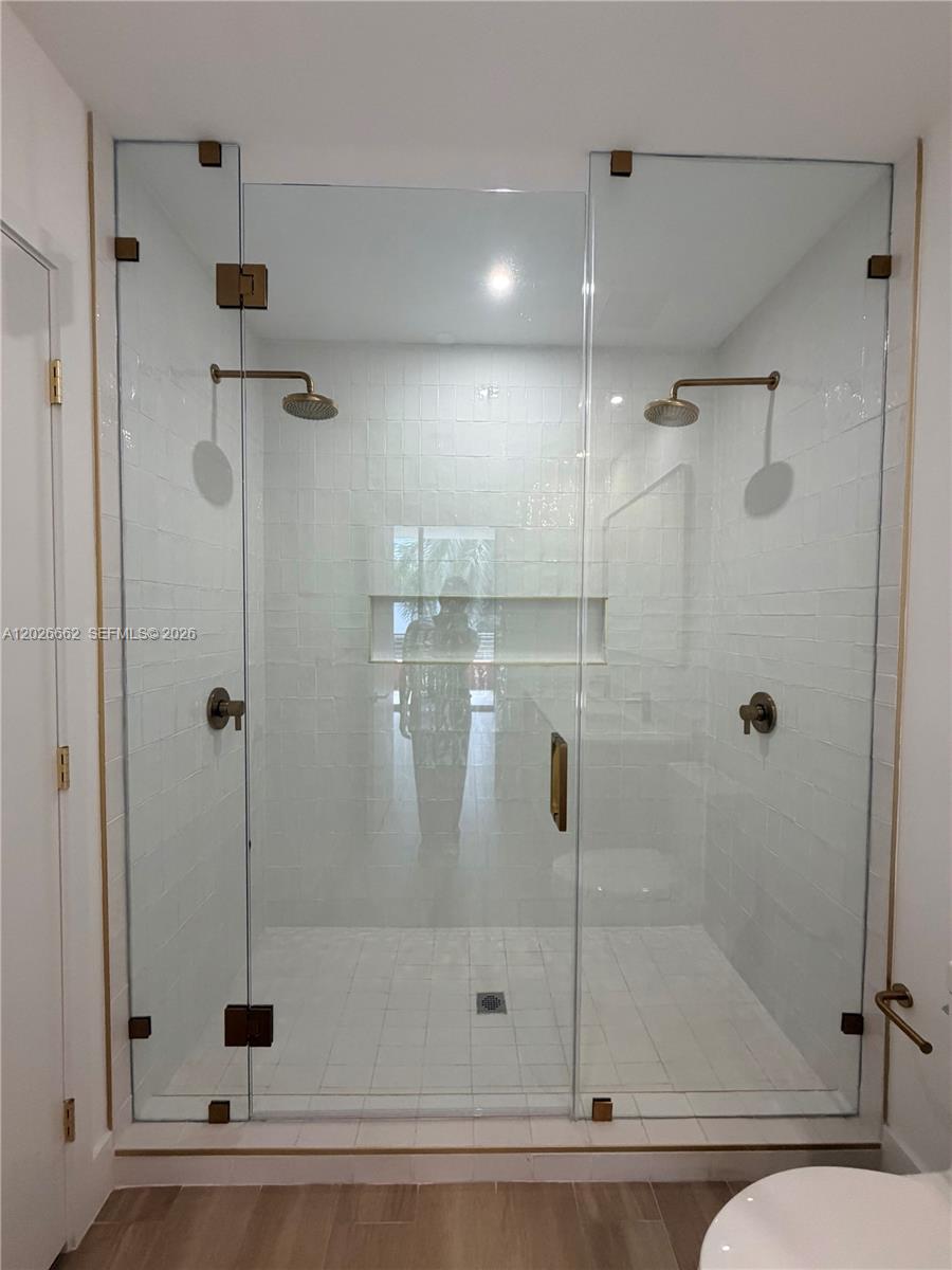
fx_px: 513
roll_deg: -1.1
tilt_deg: -0.5
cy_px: 635
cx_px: 476
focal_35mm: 14
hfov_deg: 85.7
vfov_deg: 102.1
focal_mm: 2.22
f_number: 2.2
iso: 250
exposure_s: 1/120
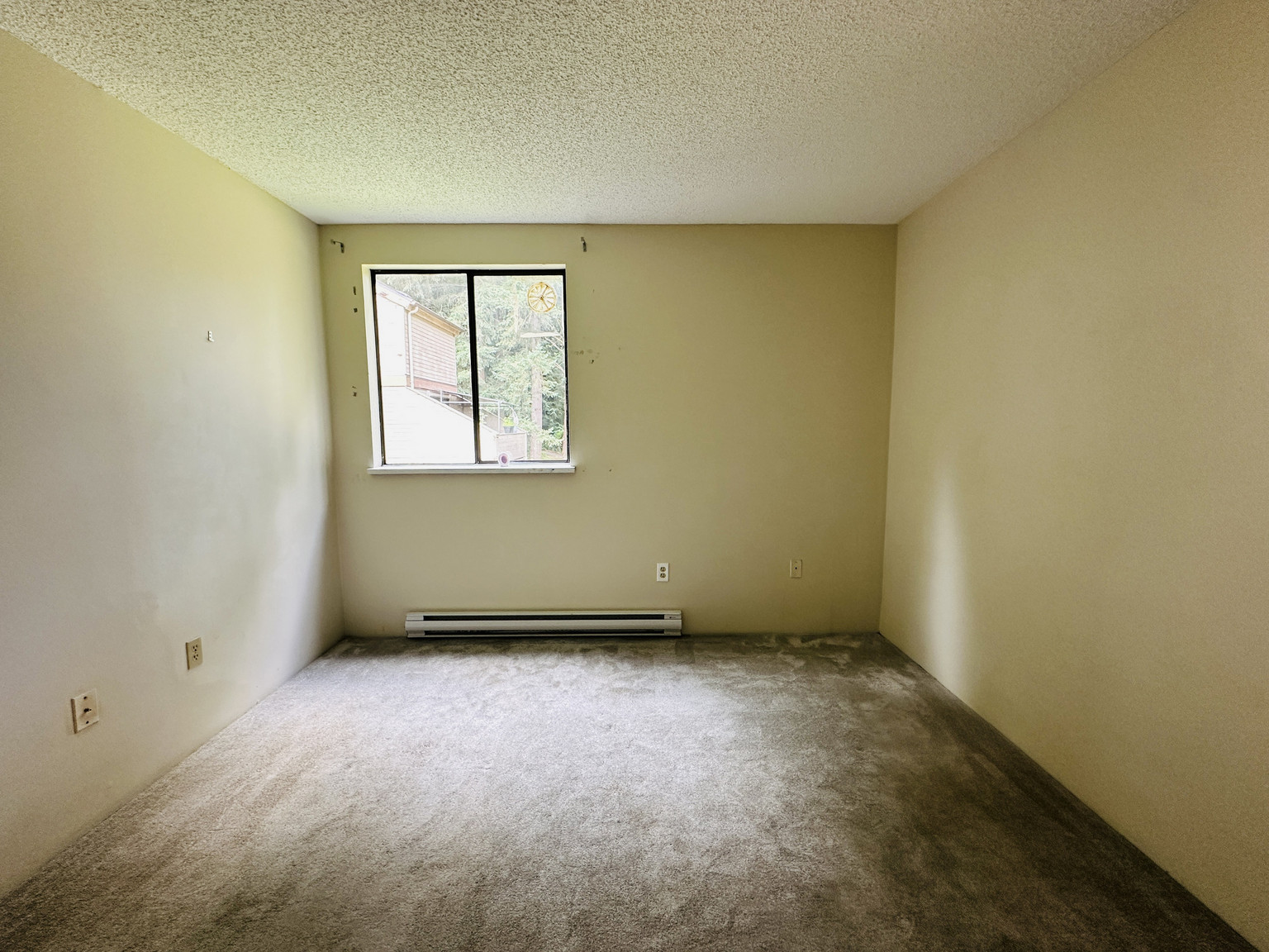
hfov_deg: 102.1
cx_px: 634
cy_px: 476
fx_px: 513
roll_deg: +0.3
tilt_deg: -5.6
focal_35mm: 14
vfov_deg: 85.7
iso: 200
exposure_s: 1/99
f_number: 2.2
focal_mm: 2.22
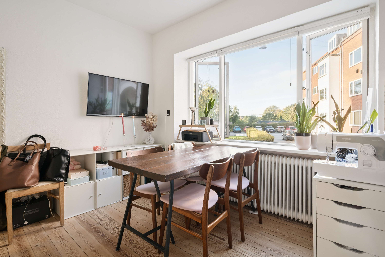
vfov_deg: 67.4
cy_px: 128
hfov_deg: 90.0
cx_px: 192
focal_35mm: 18
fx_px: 192
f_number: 9
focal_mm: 18
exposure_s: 1/20
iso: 640
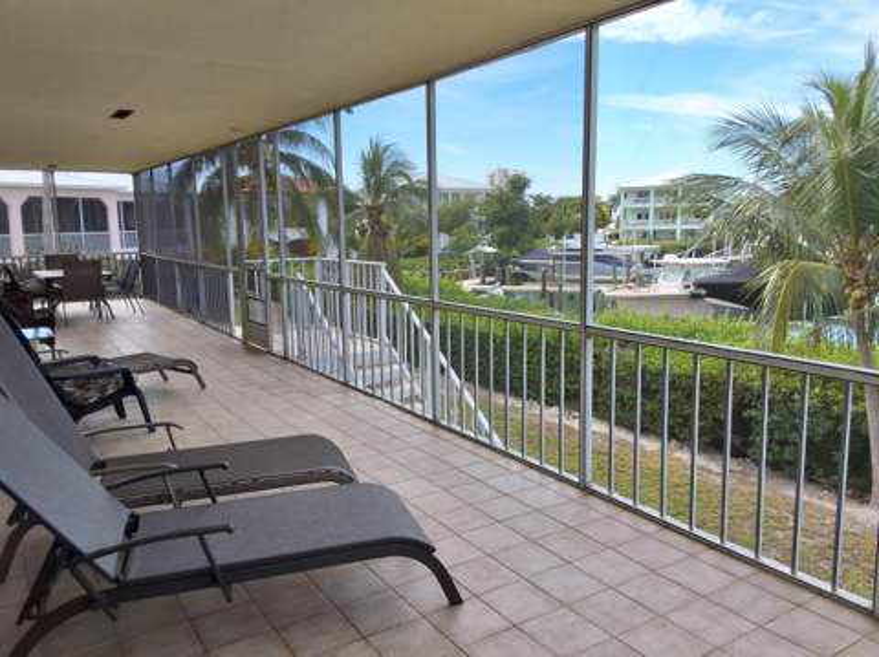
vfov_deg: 49.7
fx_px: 710
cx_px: 440
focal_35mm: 28
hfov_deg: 63.5
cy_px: 328
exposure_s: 1/962
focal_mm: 2.91
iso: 32
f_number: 1.9
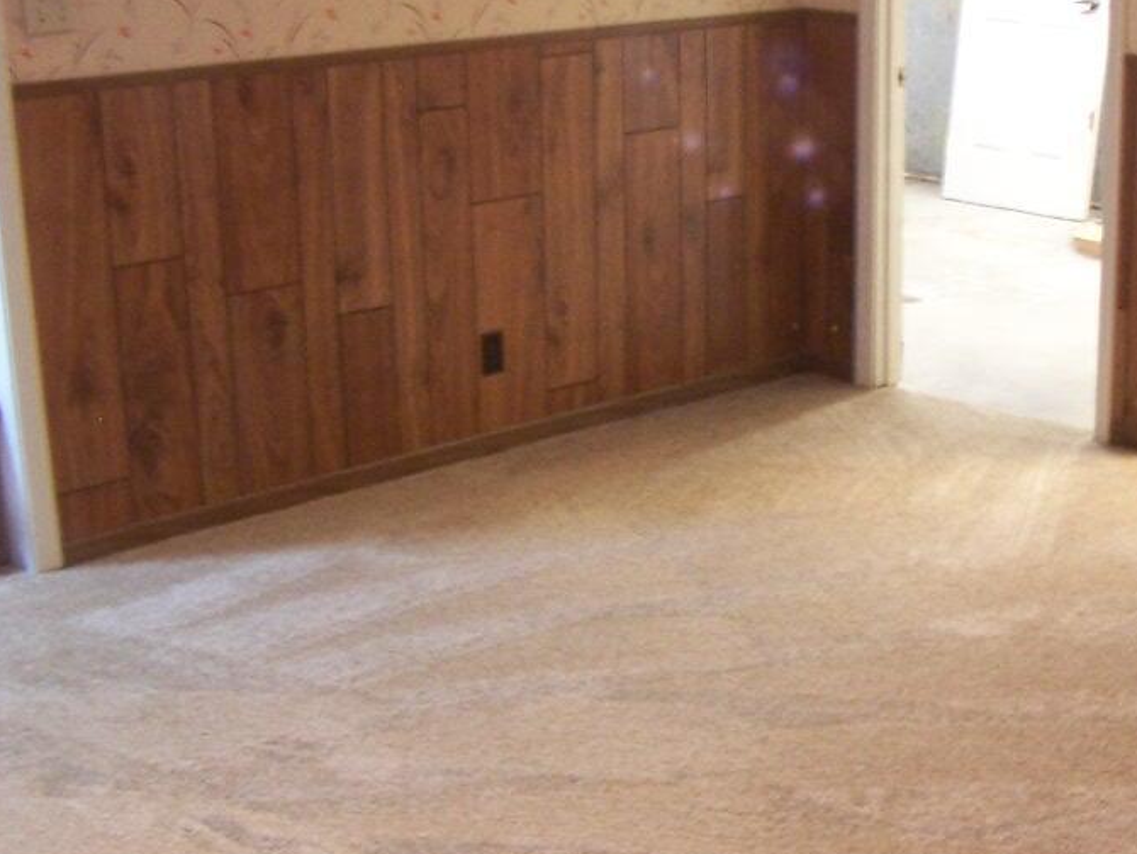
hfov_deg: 21.9
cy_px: 401
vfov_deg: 16.8
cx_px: 918
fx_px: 2891
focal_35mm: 88
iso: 140
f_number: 2.8
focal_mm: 6.3
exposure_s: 1/6
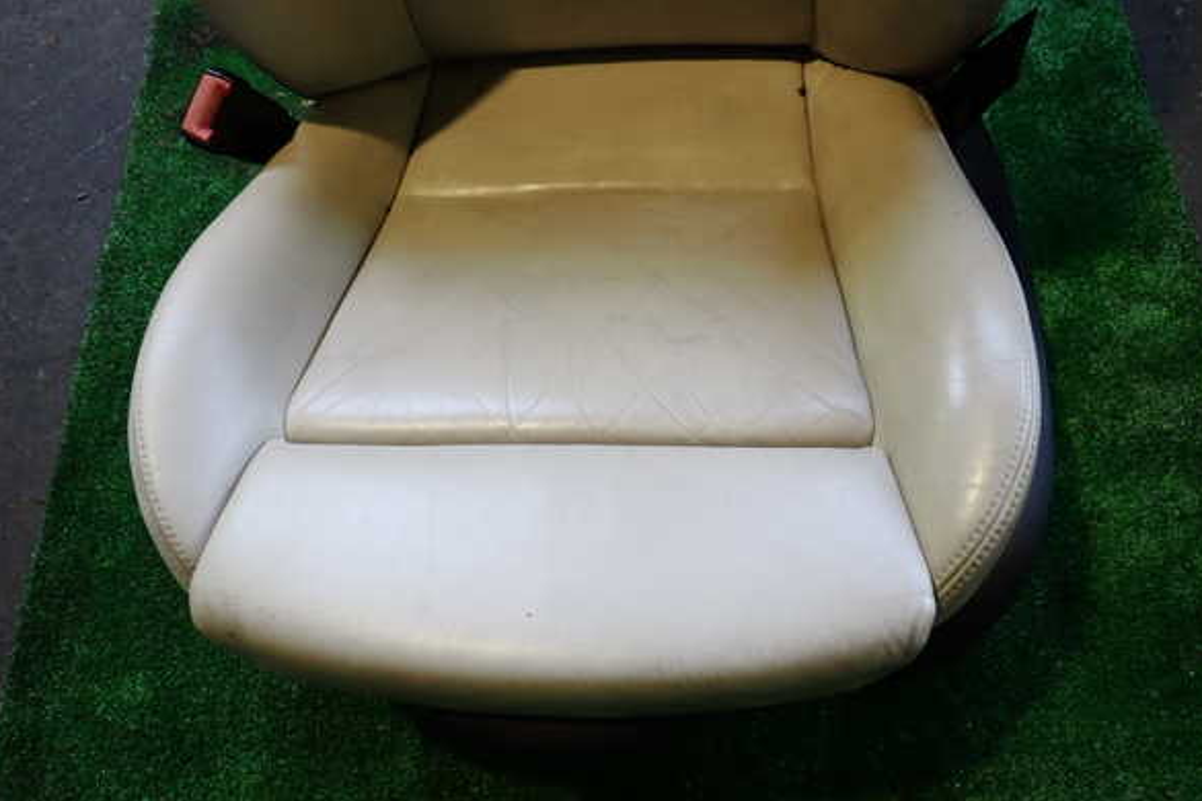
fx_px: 1068
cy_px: 411
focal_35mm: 32
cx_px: 596
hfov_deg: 58.7
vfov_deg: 41.1
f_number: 2.3
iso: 200
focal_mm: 5.4
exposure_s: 1/60
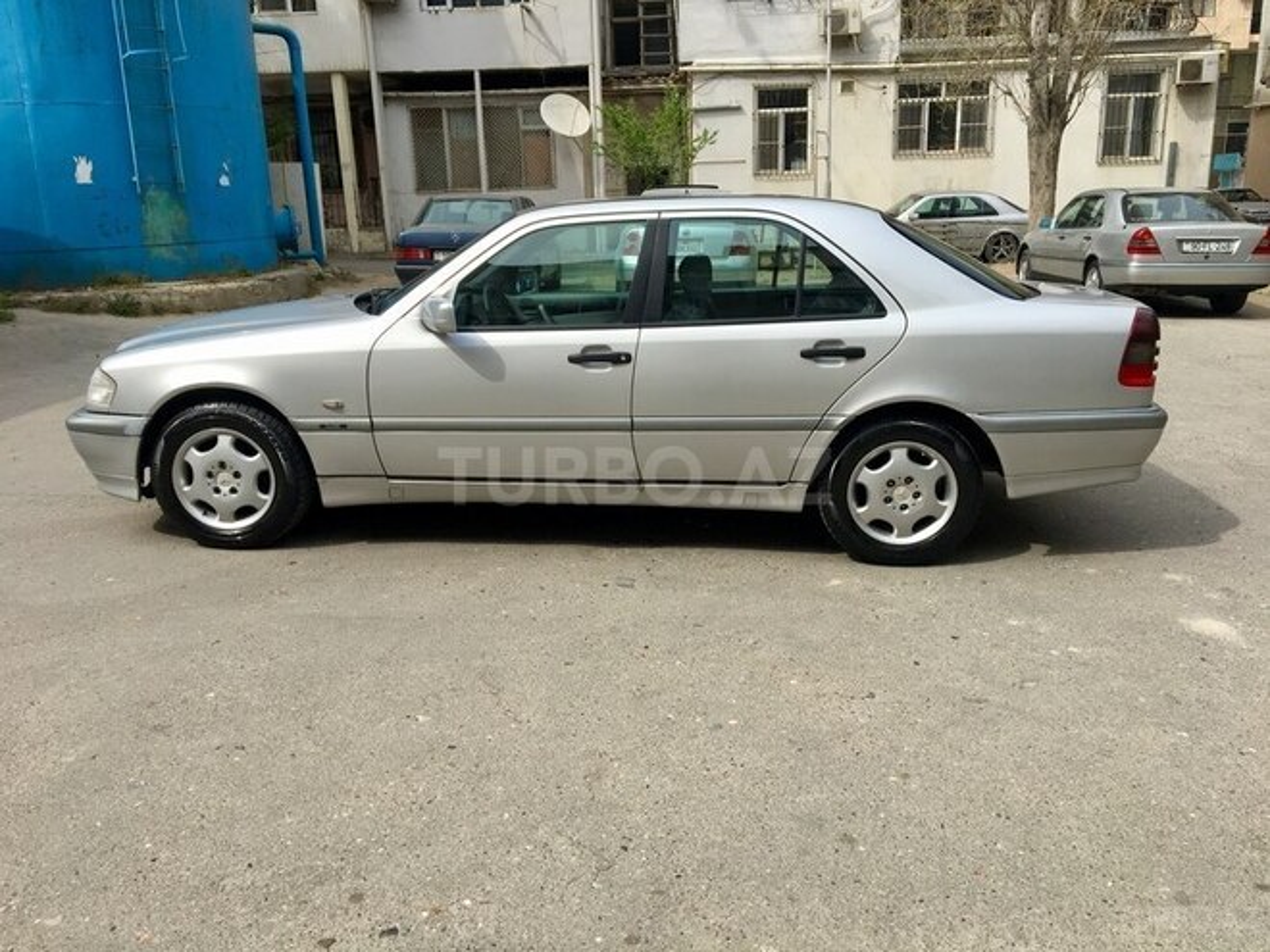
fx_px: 1064
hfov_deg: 61.7
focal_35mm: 29
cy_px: 476
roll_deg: +1.5
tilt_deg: -15.3
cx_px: 635
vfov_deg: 48.2
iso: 25
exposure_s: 1/1261
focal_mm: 4.15
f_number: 2.2
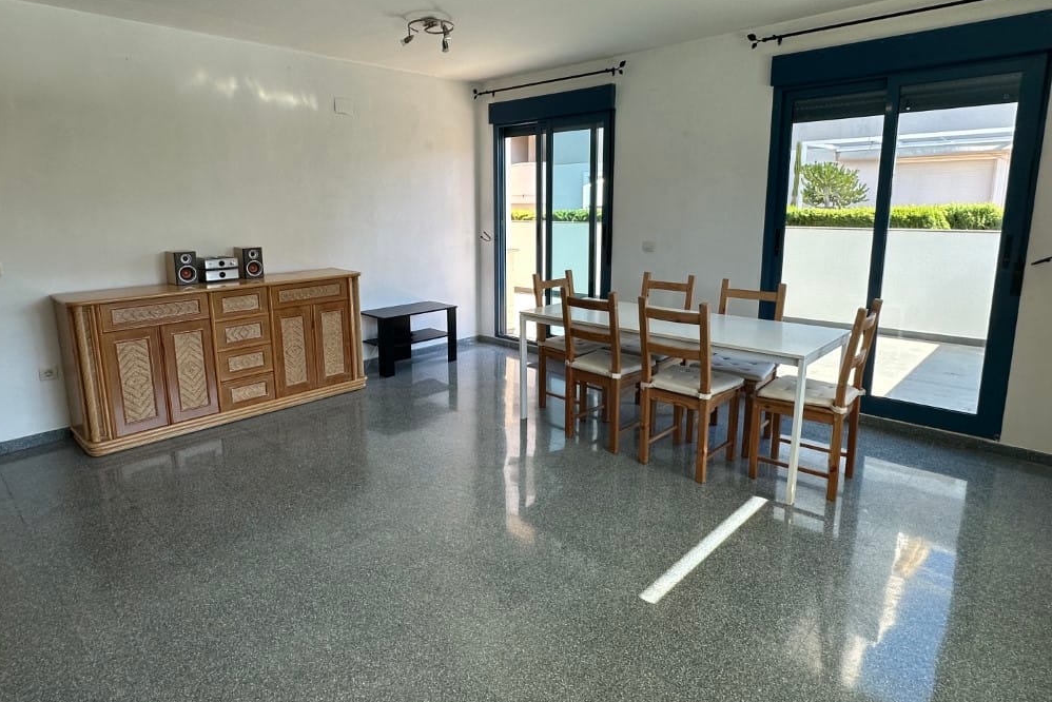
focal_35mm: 21
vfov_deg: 59.4
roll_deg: +0.5
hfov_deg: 81.1
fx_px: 614
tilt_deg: -9.1
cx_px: 495
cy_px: 309
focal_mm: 2.22
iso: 50
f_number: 2.2
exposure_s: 1/99
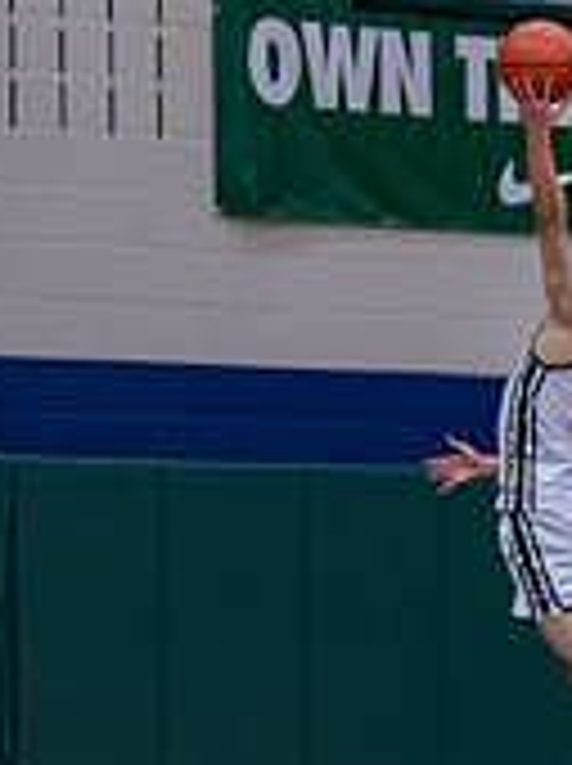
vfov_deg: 8.0
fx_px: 5500
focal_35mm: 249
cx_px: 842
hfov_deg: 5.9
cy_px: 495
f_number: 2.8
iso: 2500
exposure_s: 1/1000
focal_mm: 70
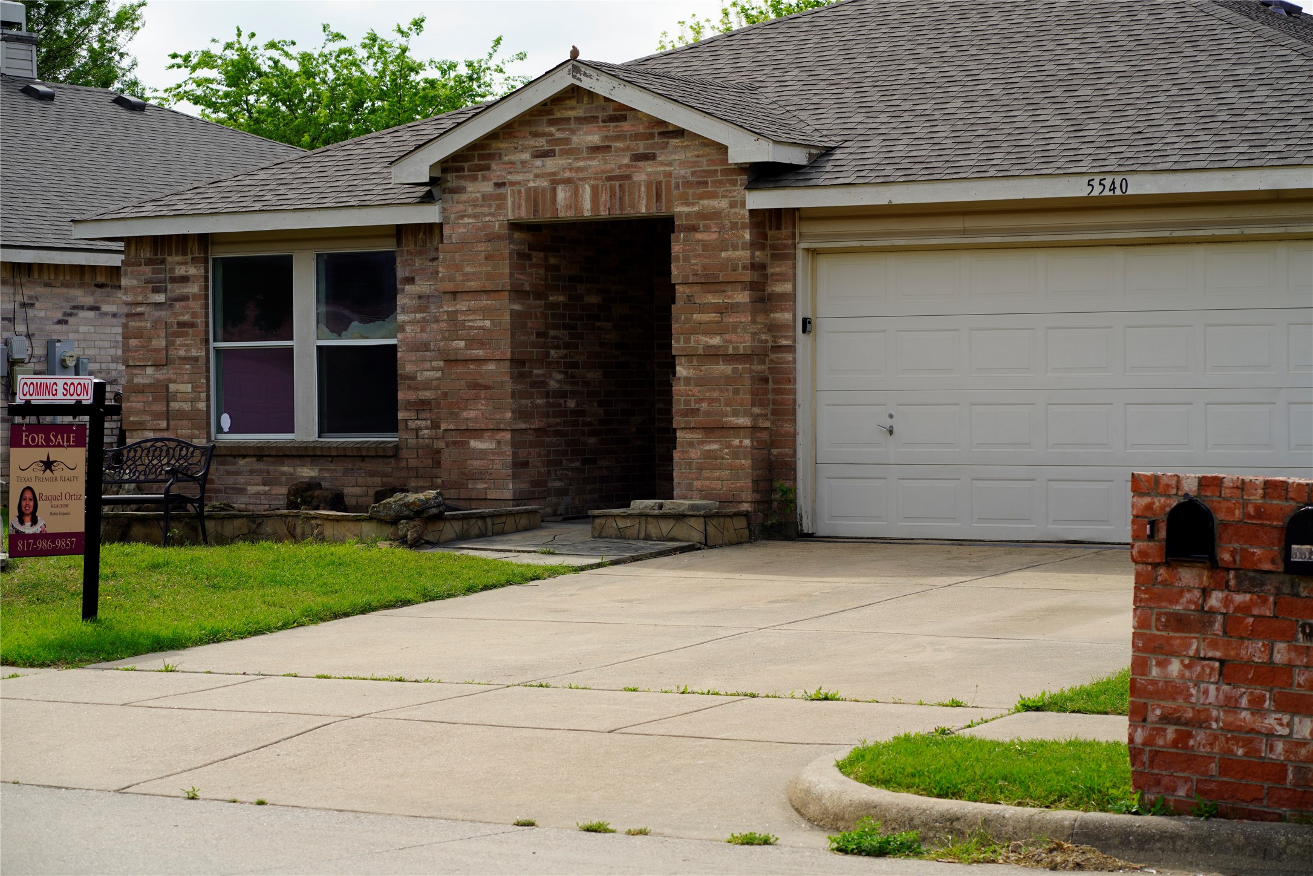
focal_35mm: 85
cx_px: 656
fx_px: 3100
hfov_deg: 23.9
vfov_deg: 16.1
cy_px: 438
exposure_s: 1/160
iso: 100
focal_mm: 85
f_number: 6.3
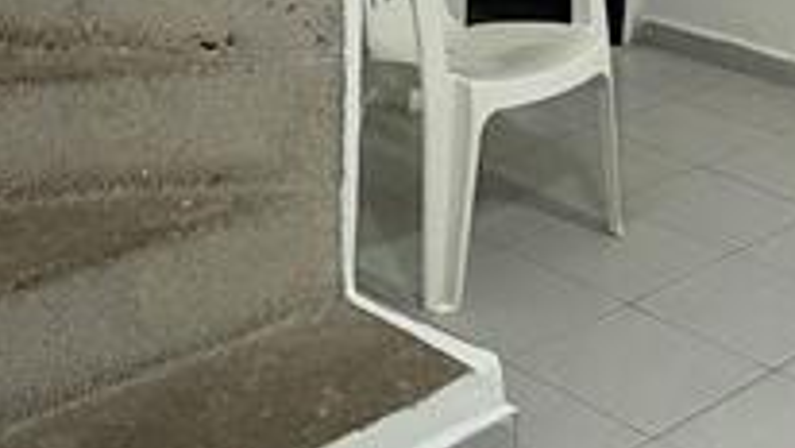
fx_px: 1603
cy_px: -355
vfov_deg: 14.1
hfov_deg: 27.8
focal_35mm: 76
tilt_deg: -2.3
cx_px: 475
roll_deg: -1.0
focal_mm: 2.22
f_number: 2.2
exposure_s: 1/120
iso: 250
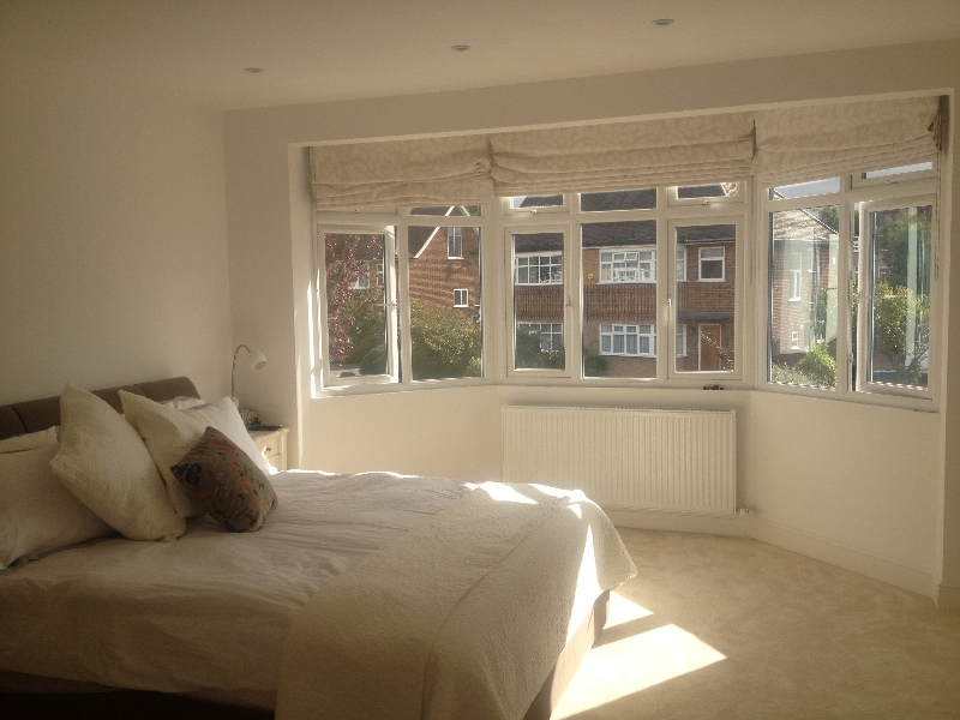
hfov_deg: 52.6
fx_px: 971
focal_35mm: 35
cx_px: 480
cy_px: 360
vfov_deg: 40.7
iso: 64
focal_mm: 4.28
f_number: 2.4
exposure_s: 1/657
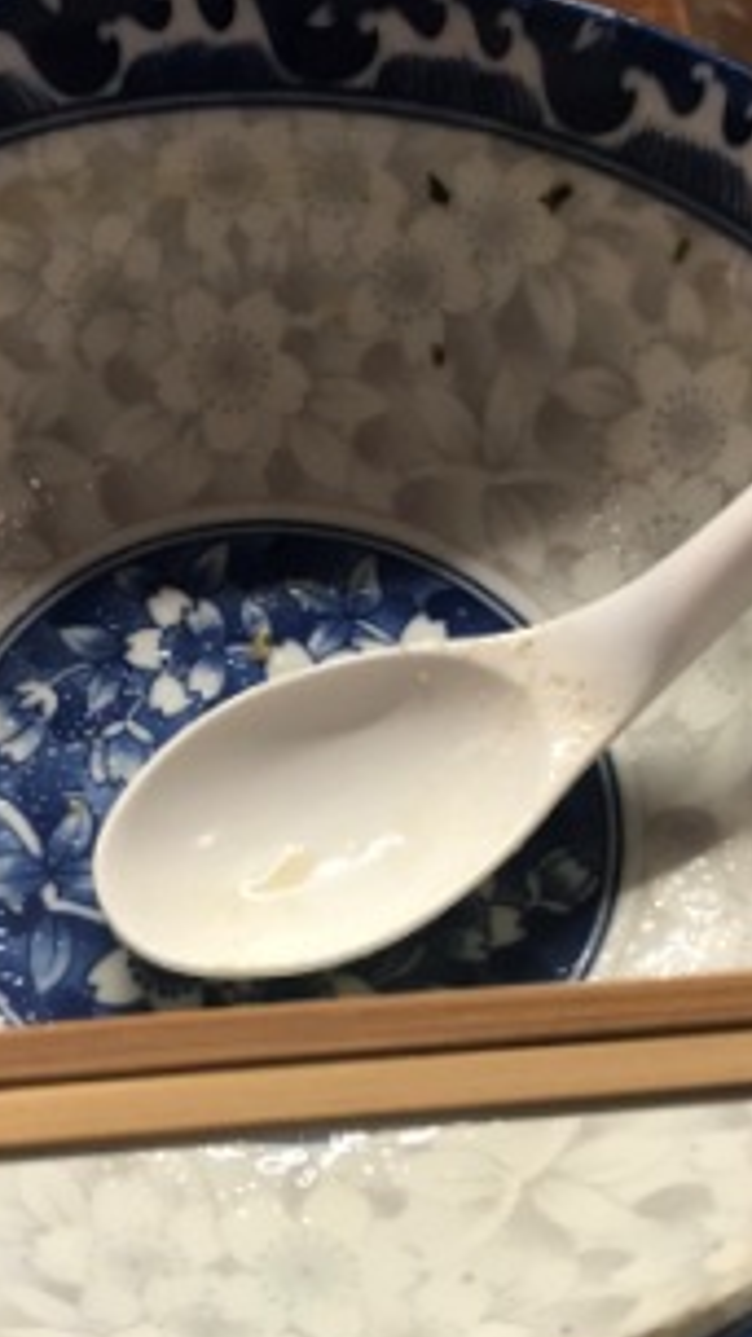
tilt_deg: -60.0
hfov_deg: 26.4
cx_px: 268
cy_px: 730
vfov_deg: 45.4
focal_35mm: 45
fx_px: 1595
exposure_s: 1/15
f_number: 1.8
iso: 50
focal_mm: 3.99
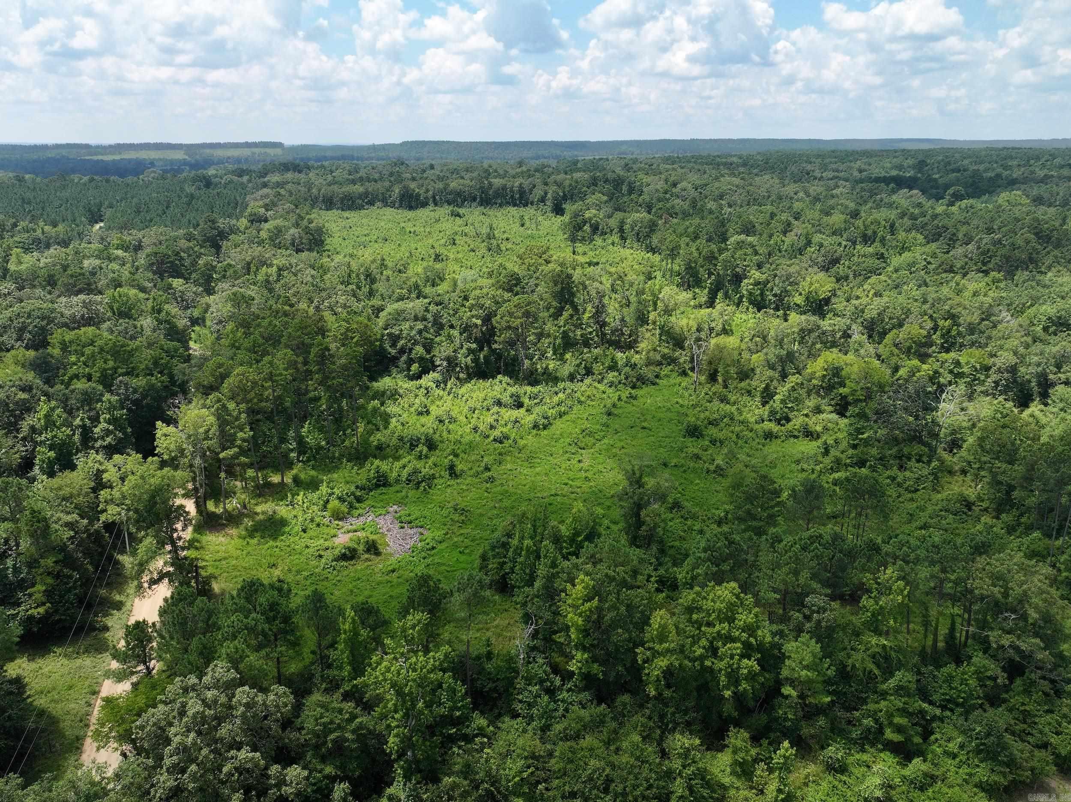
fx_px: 742
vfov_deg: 56.8
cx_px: 536
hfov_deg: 71.6
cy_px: 401
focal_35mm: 24
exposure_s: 1/1600
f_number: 2.8
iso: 110
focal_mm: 12.29
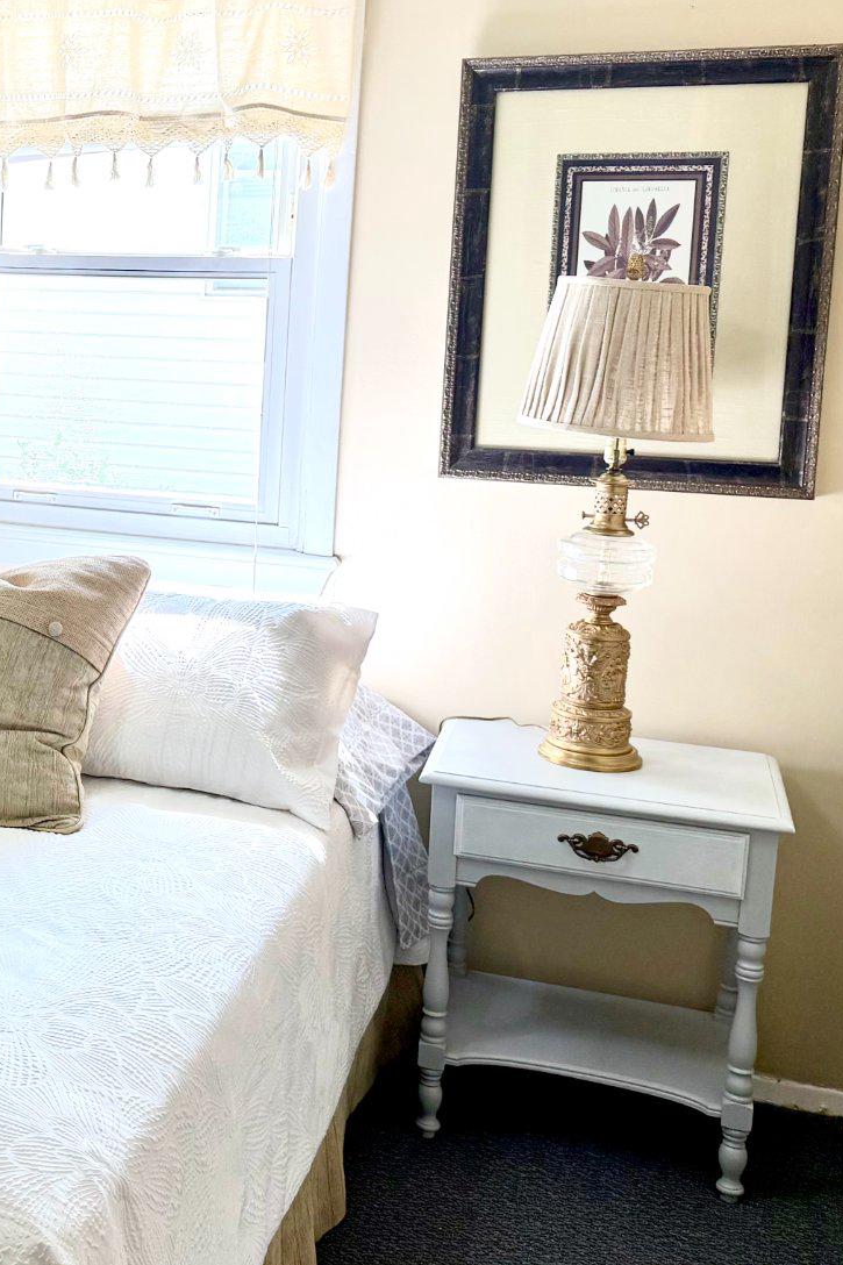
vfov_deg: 41.6
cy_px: 483
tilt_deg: -8.2
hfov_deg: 26.6
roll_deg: -1.5
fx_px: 1651
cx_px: -65
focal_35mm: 47
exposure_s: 1/283
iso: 80
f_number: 1.78
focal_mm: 6.76
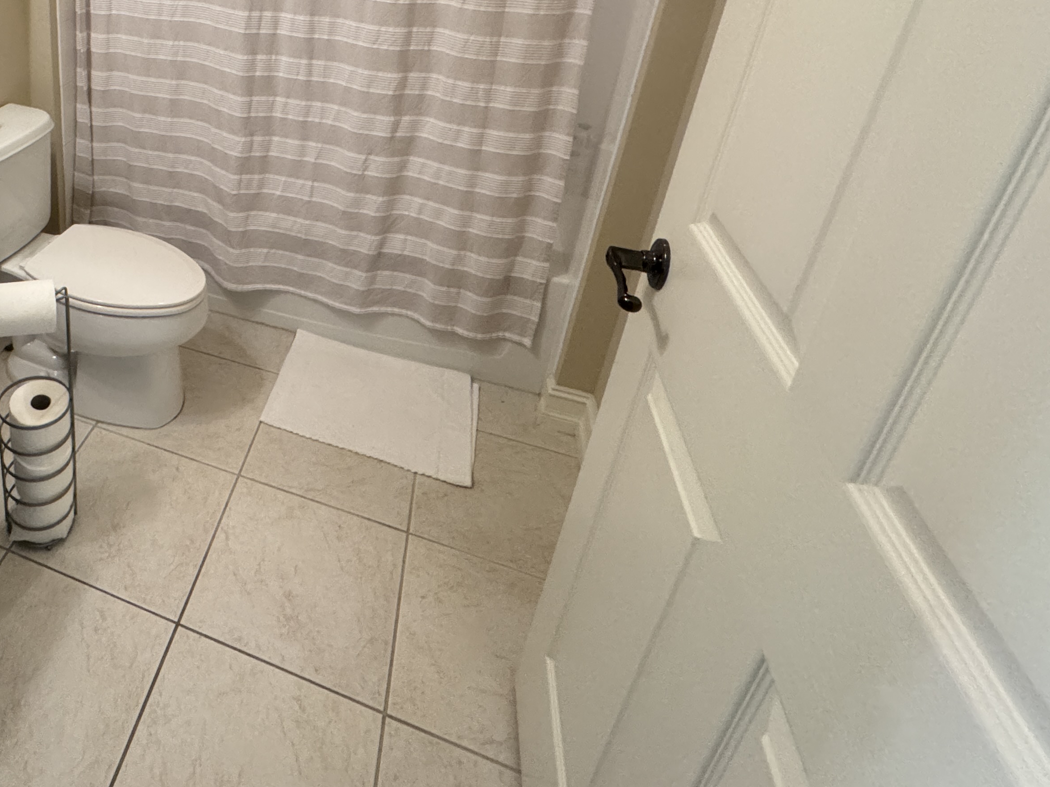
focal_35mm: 24
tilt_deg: -22.9
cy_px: 143
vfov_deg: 52.6
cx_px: 161
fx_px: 728
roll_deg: -0.8
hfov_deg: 63.2
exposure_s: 1/60
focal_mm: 2.22
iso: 640
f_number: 2.2
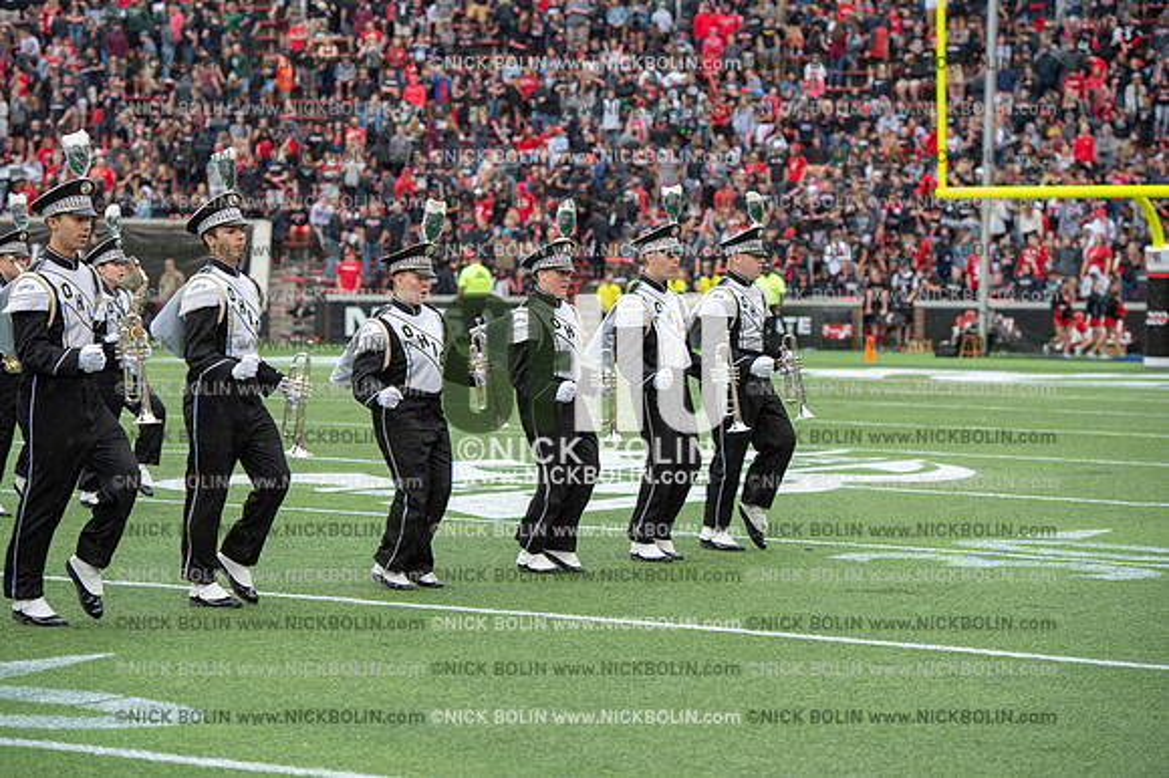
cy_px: 389
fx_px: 3635
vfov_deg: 12.2
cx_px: 584
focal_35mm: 112
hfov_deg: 18.3
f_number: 4
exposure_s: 1/500
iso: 400
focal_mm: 112
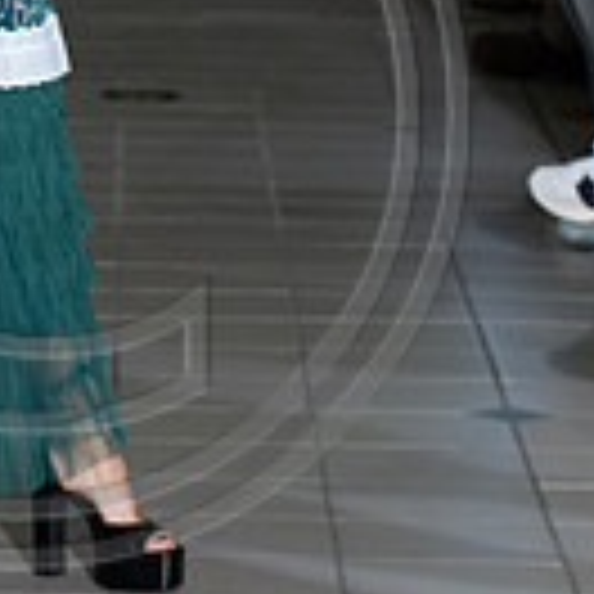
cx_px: 14
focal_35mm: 304
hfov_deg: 5.7
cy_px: 112
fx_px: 5902
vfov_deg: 5.8
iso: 1250
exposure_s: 1/160
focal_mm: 105
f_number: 5.6
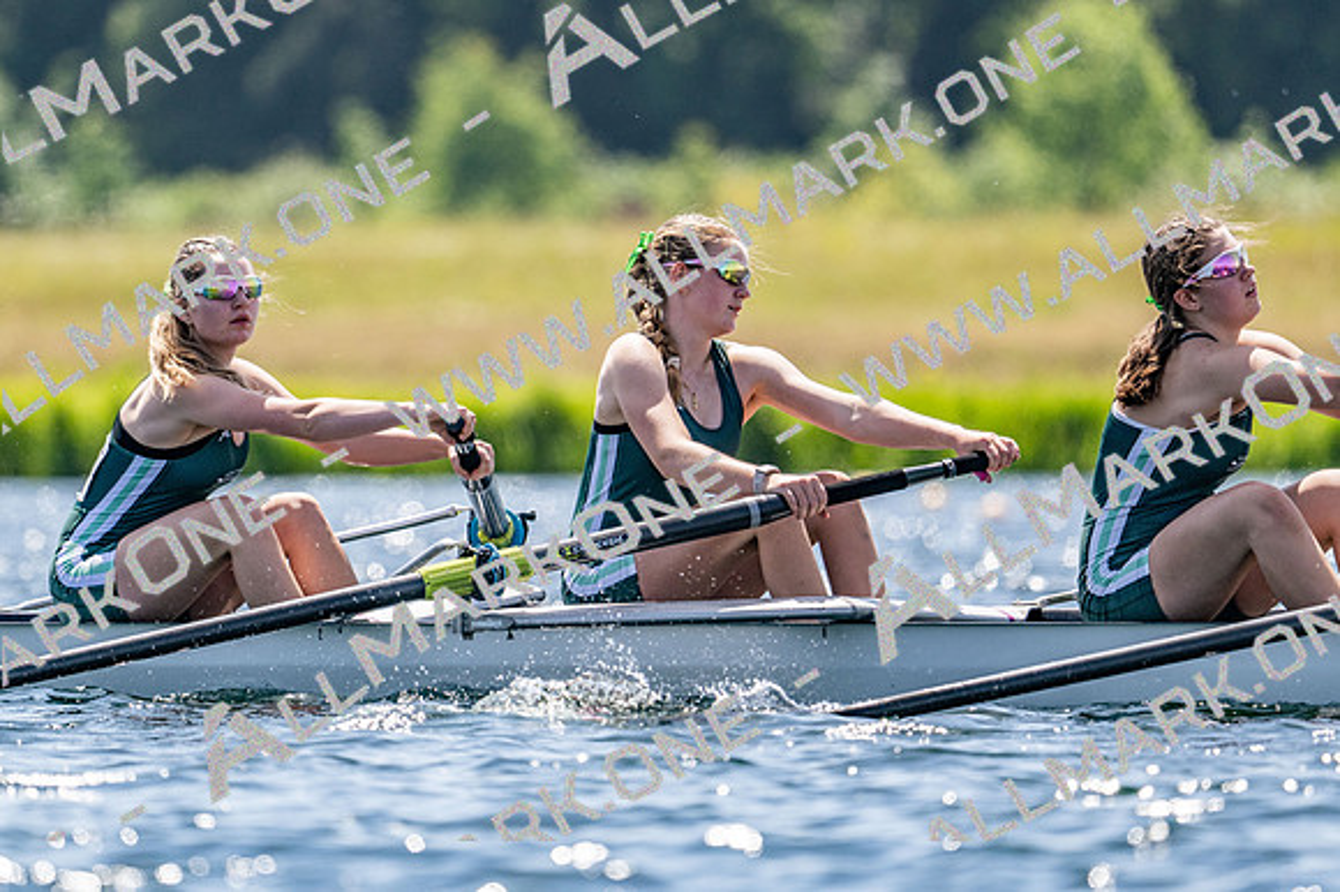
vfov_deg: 2.3
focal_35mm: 600
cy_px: 446
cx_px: 670
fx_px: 22320
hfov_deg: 3.4
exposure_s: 1/2500
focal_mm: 400
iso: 250
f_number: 4.5
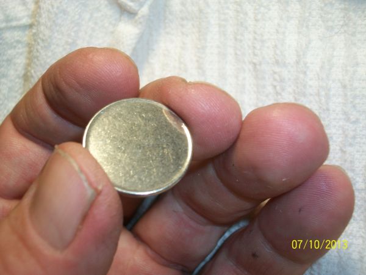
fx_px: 529
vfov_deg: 29.1
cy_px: 138
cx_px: 183
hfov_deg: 38.2
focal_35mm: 50
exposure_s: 1/100
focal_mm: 8.8
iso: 80
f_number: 3.6
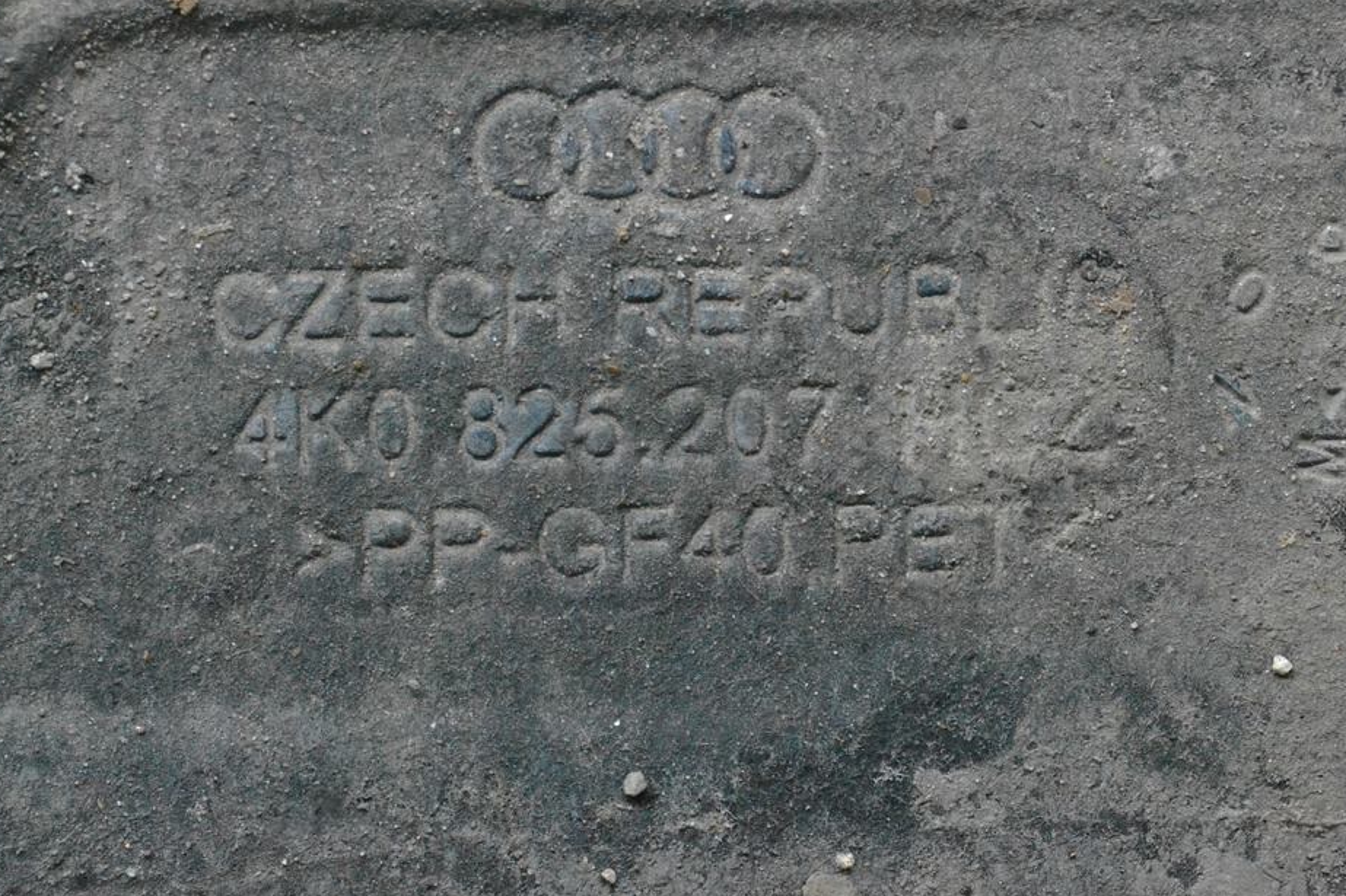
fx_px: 3422
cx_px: 704
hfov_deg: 22.2
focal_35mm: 92
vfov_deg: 14.9
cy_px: 468
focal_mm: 55
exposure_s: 1/160
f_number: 10
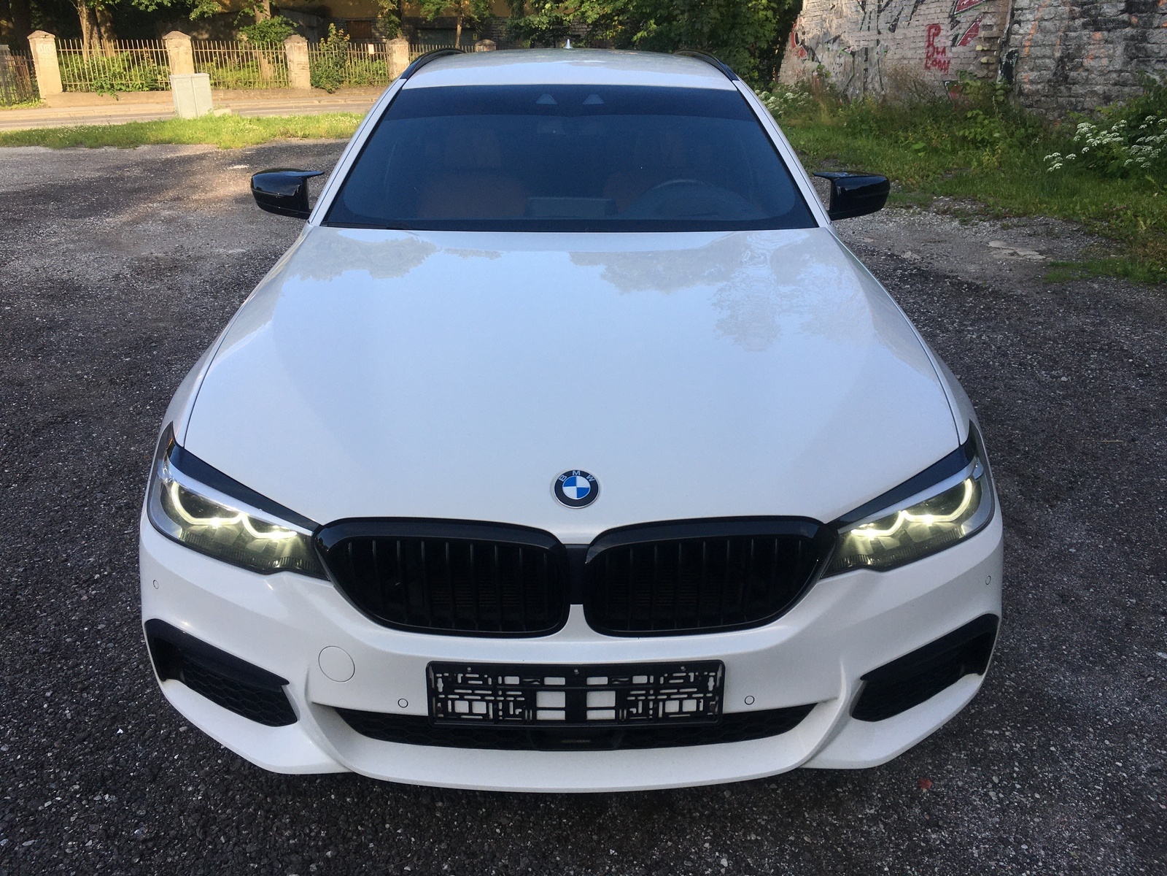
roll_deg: -0.6
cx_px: 584
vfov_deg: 48.2
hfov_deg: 61.7
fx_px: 978
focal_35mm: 29
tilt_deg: -19.5
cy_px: 438
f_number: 2.2
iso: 25
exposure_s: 1/565
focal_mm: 4.15
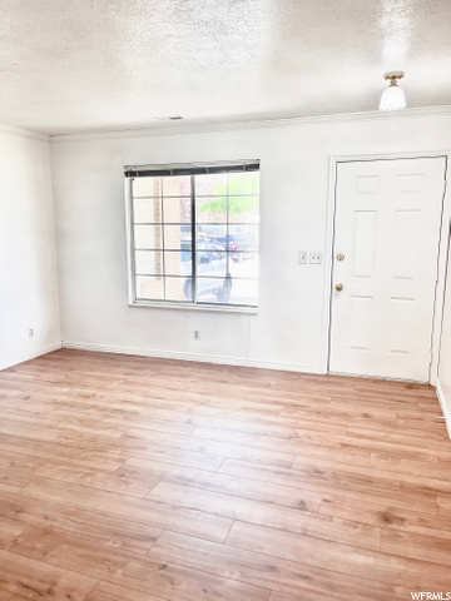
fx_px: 452
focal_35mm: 26
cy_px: 300
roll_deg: -0.3
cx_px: 226
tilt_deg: -9.9
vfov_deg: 67.3
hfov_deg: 53.1
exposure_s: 1/120
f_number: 1.6
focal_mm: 5.1
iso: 80
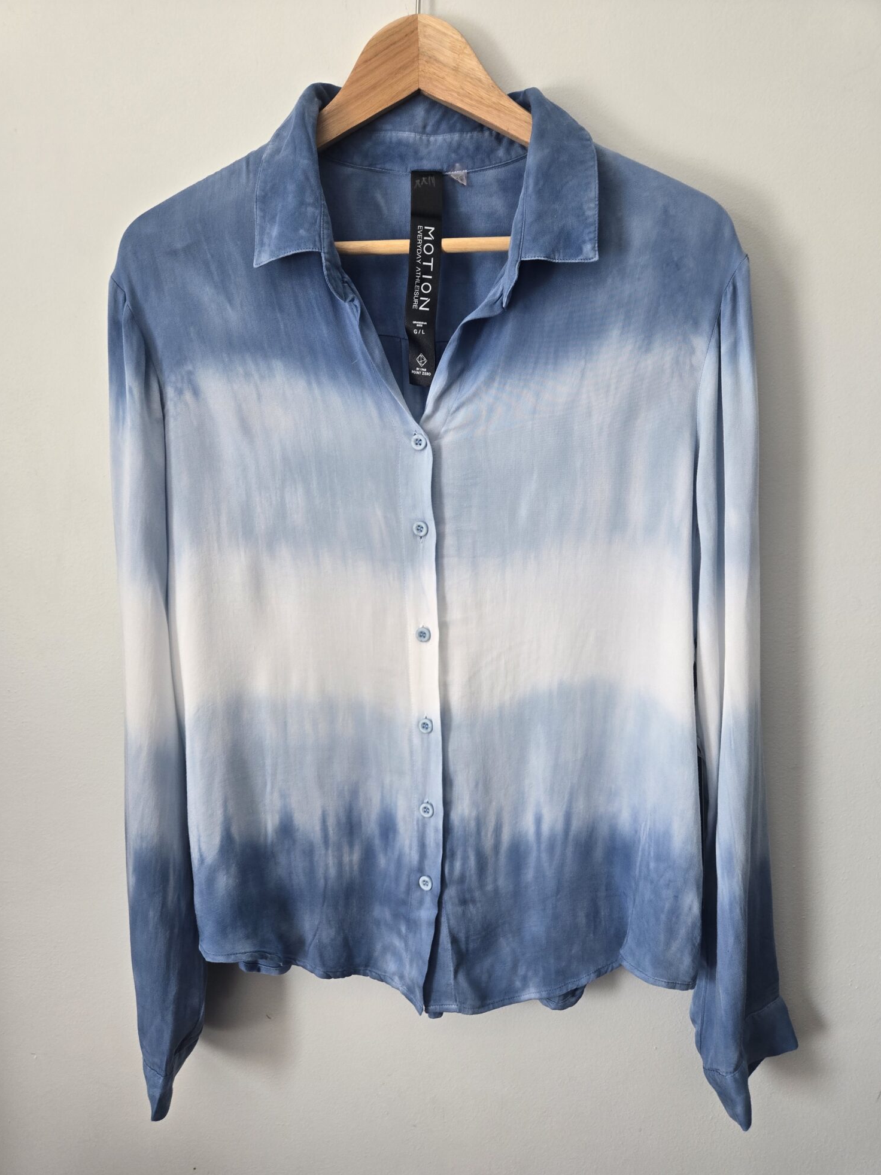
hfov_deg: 56.8
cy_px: 612
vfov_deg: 71.6
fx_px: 815
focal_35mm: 24
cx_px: 438
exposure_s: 1/180
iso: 80
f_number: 1.8
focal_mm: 5.4
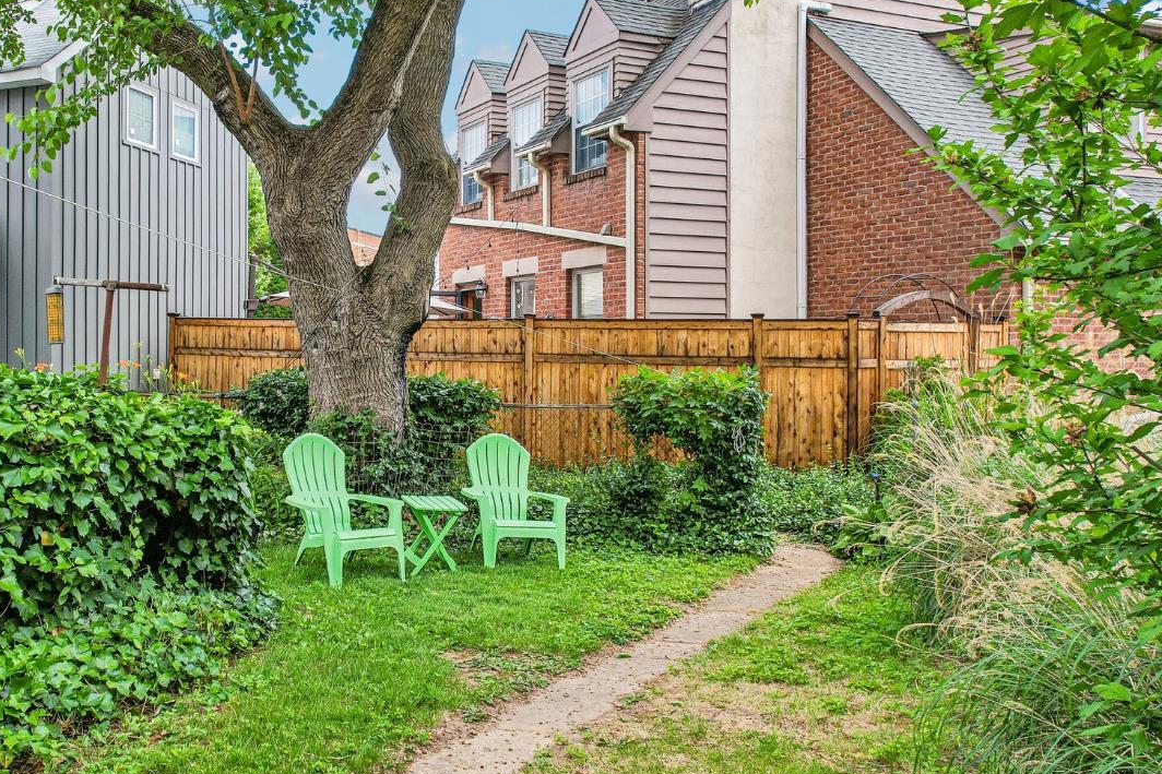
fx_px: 1000
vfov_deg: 42.2
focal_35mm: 31
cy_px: 338
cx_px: 391
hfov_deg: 59.0
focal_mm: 8.4
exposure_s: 1/730
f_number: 2.8
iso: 110
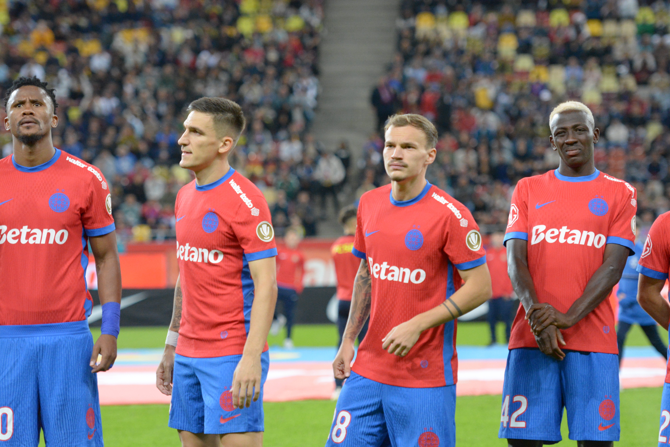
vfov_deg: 7.6
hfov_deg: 11.4
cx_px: 335
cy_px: 224
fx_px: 3350
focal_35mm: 180
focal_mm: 120
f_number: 2.8
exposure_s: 1/1000
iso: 2500
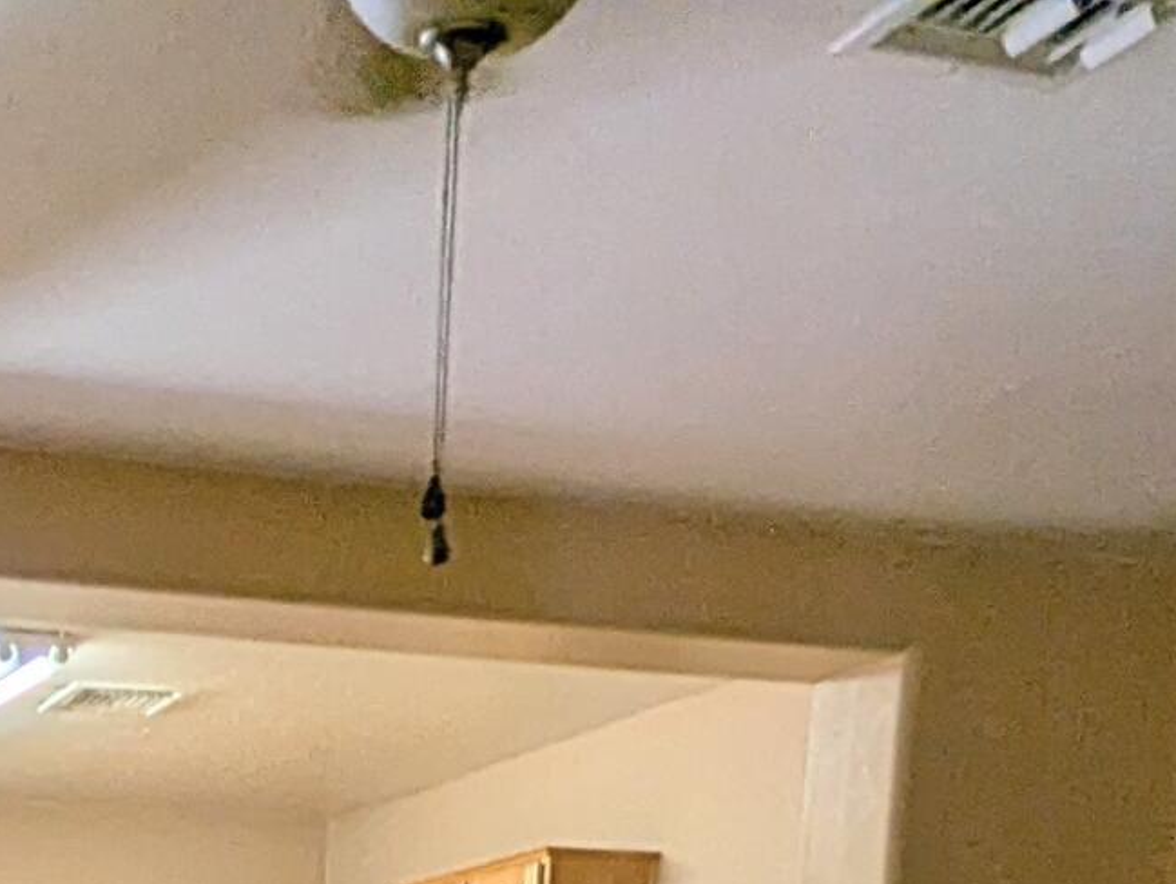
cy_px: 2042
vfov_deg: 14.4
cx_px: 43
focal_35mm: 74
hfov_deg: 25.2
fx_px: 2516
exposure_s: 1/62.1
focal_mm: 2.35
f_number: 2.2
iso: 78
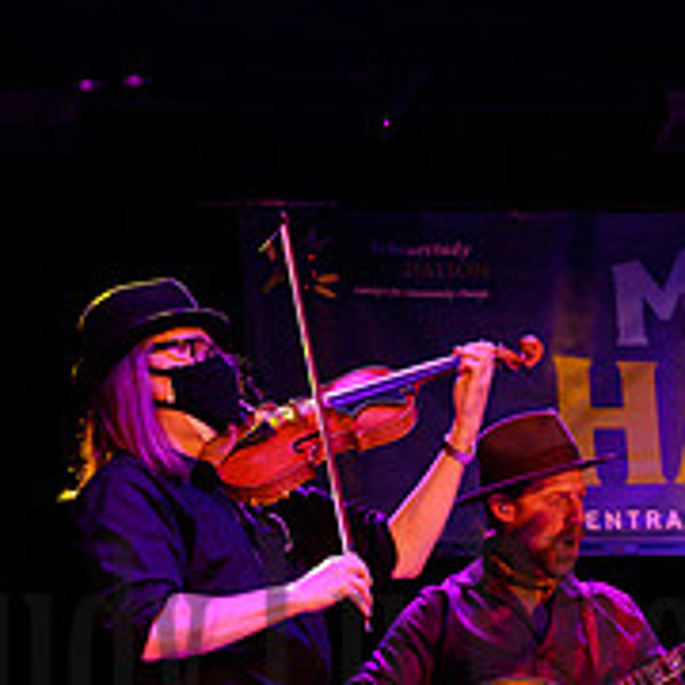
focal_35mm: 121
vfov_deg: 14.2
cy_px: 662
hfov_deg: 14.4
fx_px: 2709
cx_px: 386
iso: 6400
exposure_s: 1/400
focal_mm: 57
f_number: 6.3
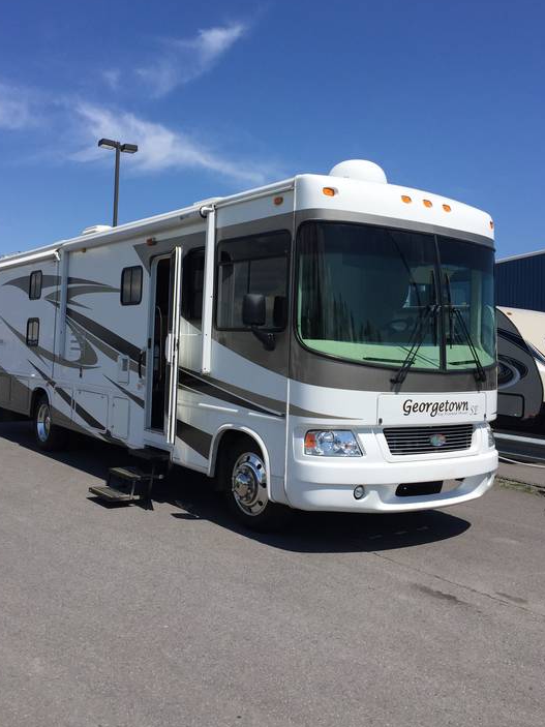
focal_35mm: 33
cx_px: 264
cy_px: 334
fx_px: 693
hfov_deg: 42.9
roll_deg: -1.9
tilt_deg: +5.1
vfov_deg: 55.3
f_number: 2.2
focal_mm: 4.15
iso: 32
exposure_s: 1/3597
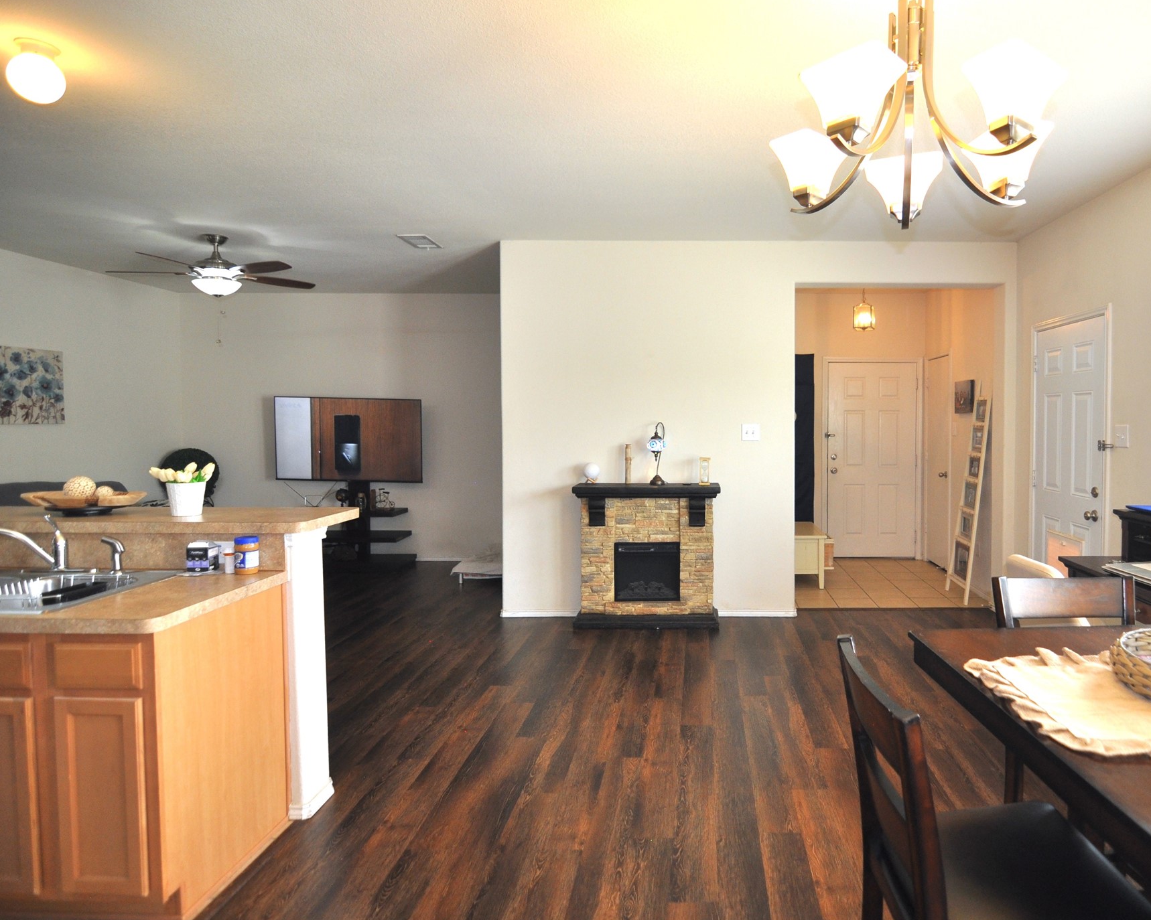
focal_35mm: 20
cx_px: 707
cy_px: 445
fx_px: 667
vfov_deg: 69.2
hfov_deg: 80.3
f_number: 2.8
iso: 400
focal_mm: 11
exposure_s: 1/125
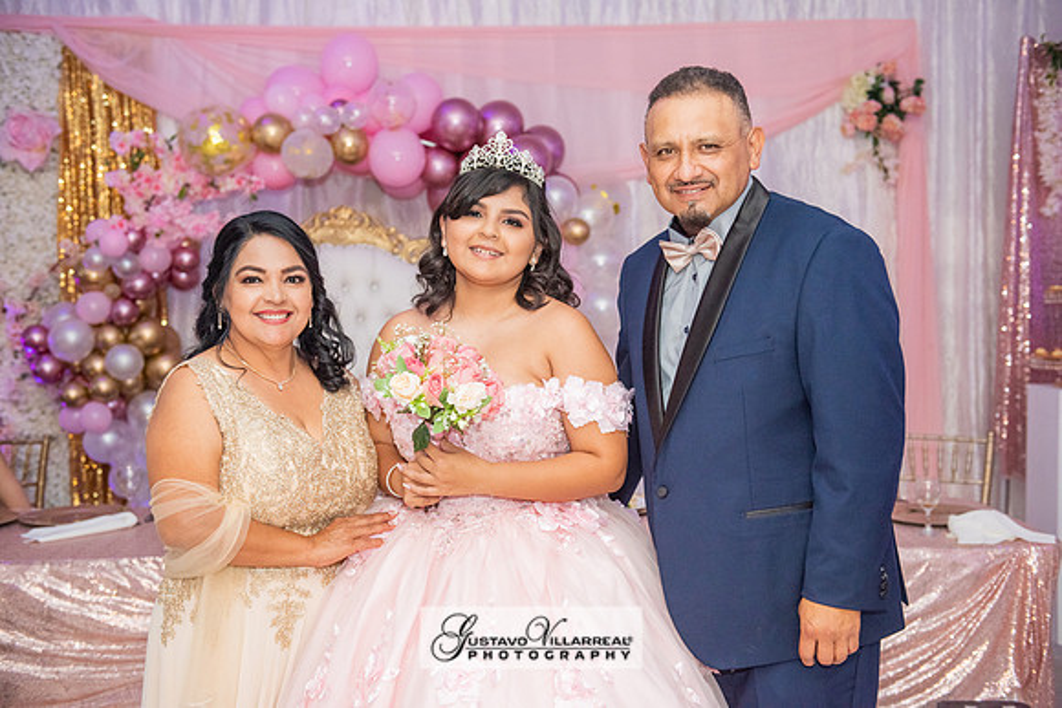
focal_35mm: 44
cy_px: 354
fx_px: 1298
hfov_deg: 44.5
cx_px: 531
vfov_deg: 30.5
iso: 1250
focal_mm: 44
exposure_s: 1/160
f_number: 3.5
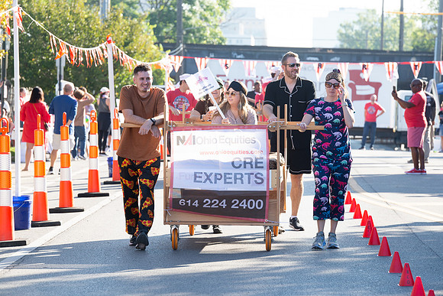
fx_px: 2045
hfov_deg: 12.4
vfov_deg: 8.3
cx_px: 217
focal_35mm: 166
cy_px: 148
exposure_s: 1/250
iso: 200
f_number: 7.1
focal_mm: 160
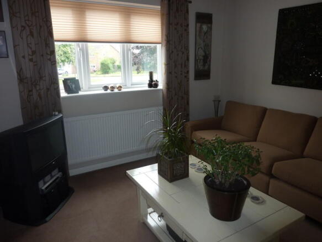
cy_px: 121
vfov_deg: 54.9
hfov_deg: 69.4
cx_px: 161
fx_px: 233
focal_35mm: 25
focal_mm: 4.1
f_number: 3.3
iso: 100
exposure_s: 1/60
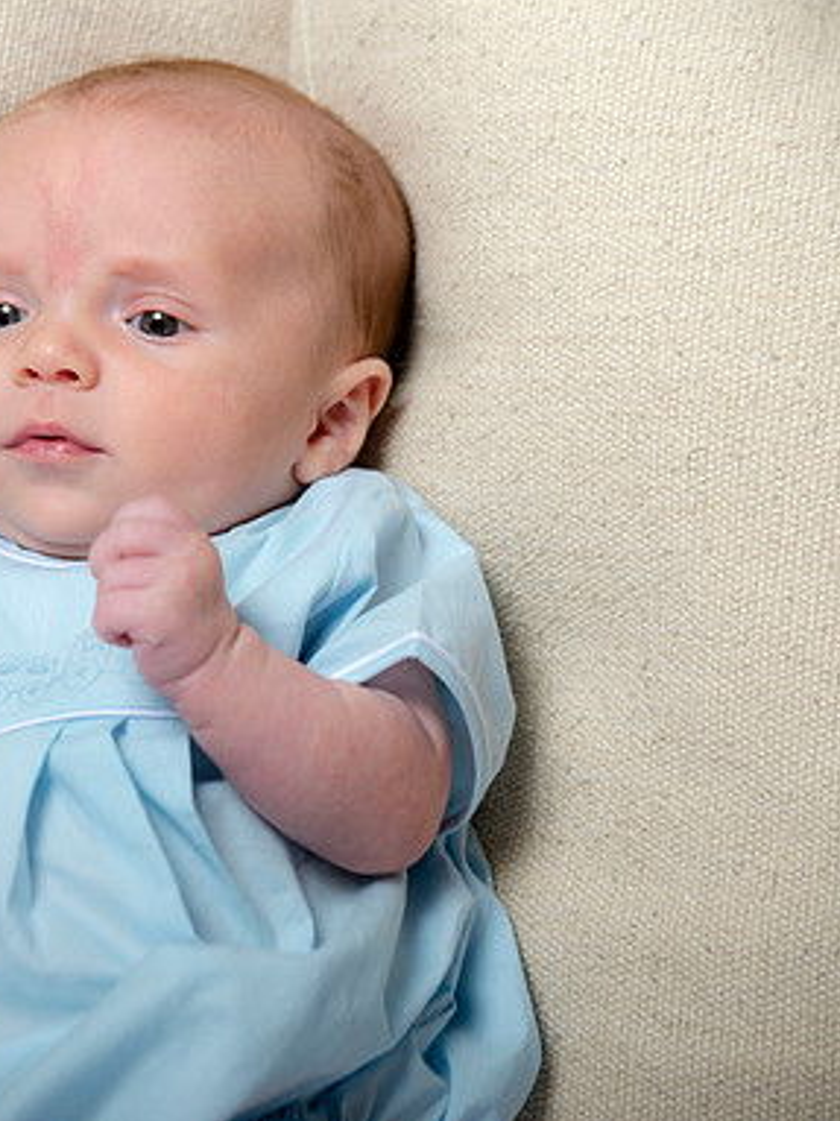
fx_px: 8255
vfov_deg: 7.8
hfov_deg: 5.8
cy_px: 559
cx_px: 196
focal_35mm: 255
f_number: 5.6
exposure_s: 1/200
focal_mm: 175
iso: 250
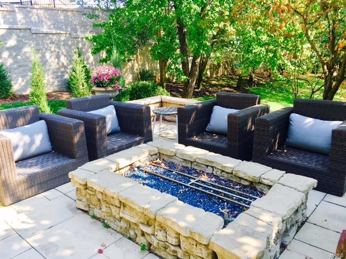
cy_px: 130
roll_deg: +0.6
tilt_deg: -15.9
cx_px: 173
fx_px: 290
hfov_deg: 61.7
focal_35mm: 29
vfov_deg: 48.2
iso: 25
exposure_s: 1/209
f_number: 2.2
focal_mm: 4.15
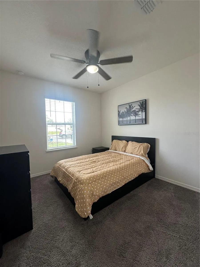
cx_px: 100
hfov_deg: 85.7
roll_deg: +0.1
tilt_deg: -1.0
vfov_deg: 102.1
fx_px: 108
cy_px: 134
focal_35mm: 14
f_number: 2.2
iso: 200
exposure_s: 1/120
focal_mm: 2.22
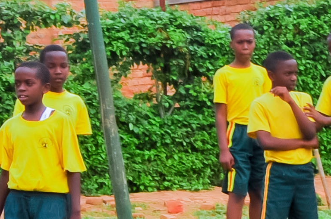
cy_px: 217
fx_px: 2194
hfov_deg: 8.2
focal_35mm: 239
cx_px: 637
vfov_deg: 5.7
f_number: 16
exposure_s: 1/125
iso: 200
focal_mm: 38
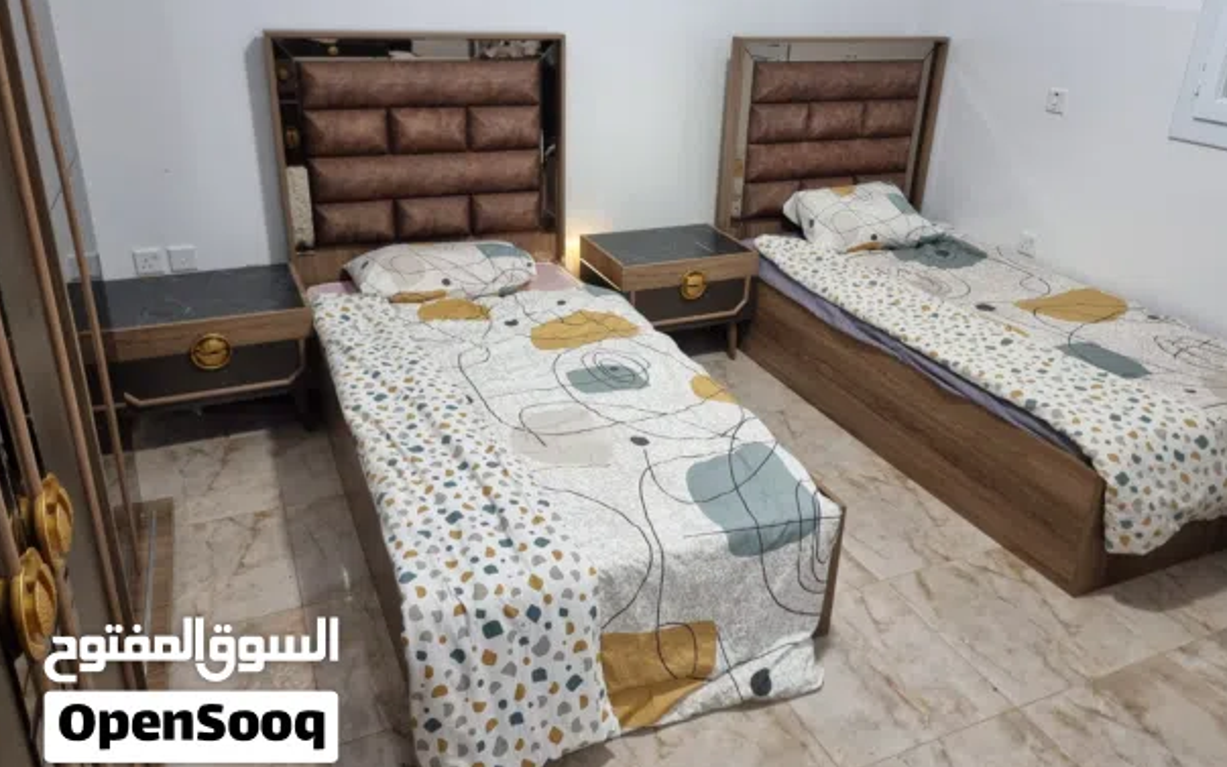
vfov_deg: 45.9
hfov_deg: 68.3
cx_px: 645
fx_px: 903
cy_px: 323
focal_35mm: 27
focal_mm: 6.7
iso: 250
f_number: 1.8
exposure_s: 1/50
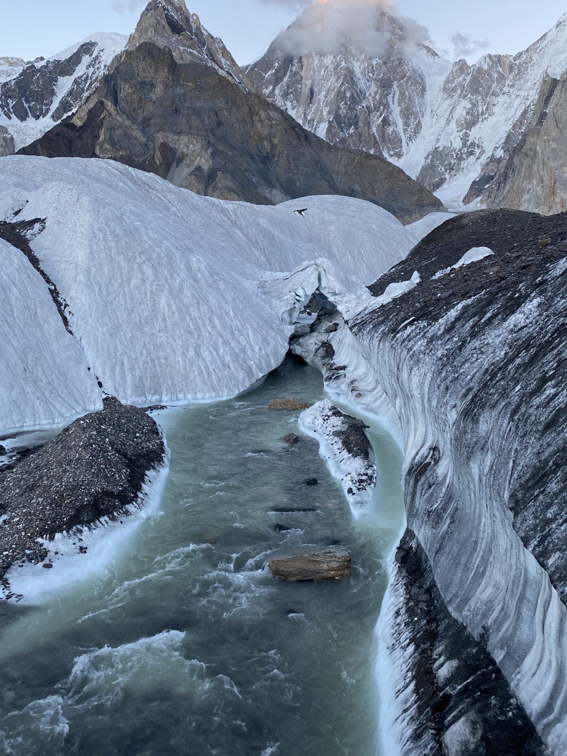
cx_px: 297
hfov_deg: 39.7
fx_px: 786
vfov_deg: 50.2
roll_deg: -0.3
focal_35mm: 36
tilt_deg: +3.1
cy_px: 235
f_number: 1.8
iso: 64
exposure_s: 1/122
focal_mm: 4.25
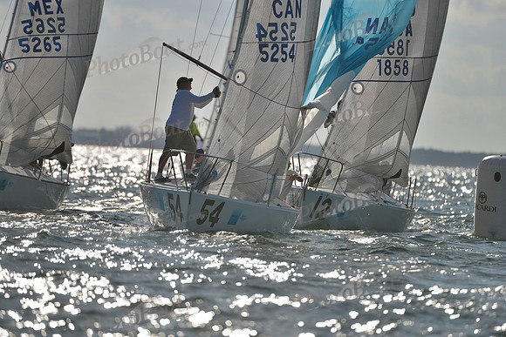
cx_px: 253
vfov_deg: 3.4
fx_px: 5623
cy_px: 168
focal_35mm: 400
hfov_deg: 5.2
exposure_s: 1/6400
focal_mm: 400
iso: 200
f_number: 4
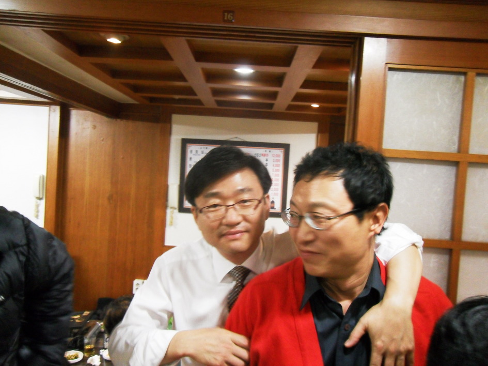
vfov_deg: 49.7
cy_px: 183
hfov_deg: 63.5
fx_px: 395
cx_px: 244
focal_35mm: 28
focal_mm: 5
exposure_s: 1/15
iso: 400
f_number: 3.4
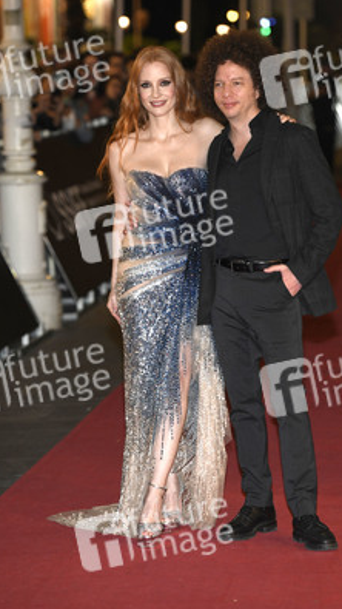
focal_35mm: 143
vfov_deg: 15.0
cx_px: 199
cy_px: 304
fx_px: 2307
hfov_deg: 8.5
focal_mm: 135
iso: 1600
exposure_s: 1/200
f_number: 4
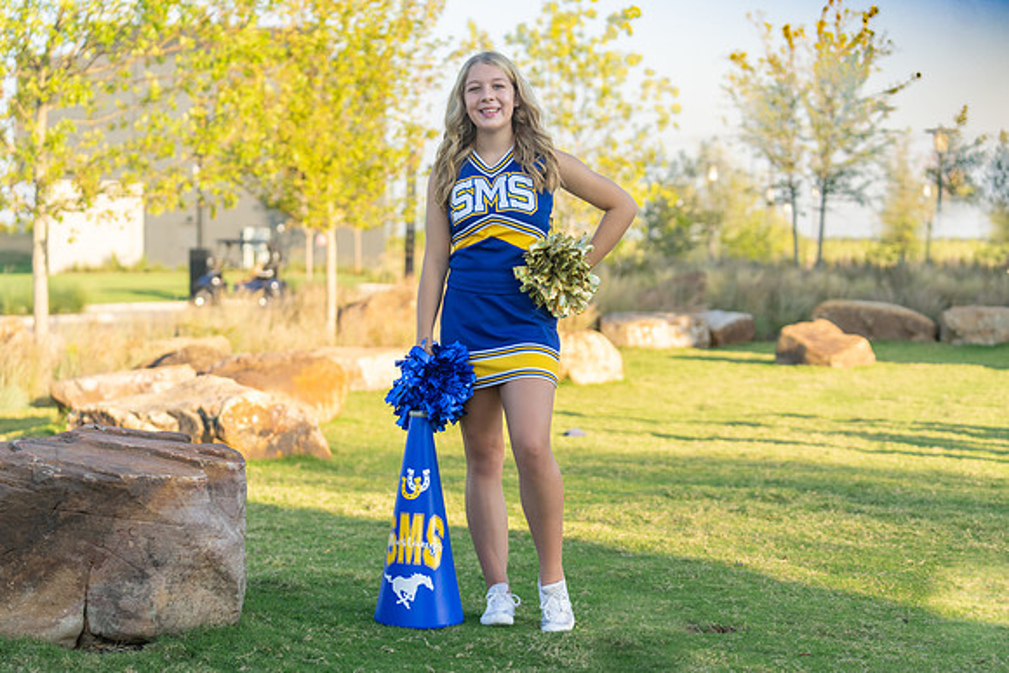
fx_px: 2043
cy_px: 337
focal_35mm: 73
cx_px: 506
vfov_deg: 18.7
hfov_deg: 27.7
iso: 125
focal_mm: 70
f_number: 3.2
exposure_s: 1/400
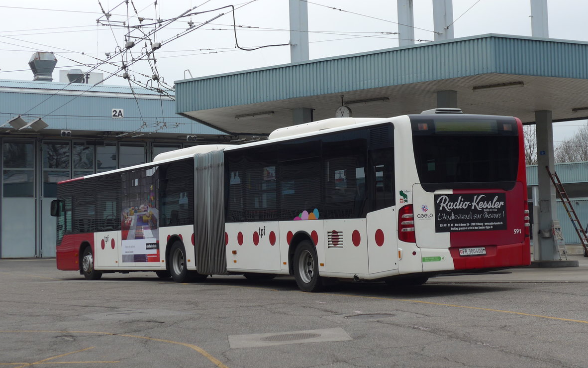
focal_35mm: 71
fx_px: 1138
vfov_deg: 18.3
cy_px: 147
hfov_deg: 29.0
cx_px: 291
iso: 80
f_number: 3.9
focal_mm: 13.4
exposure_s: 1/400
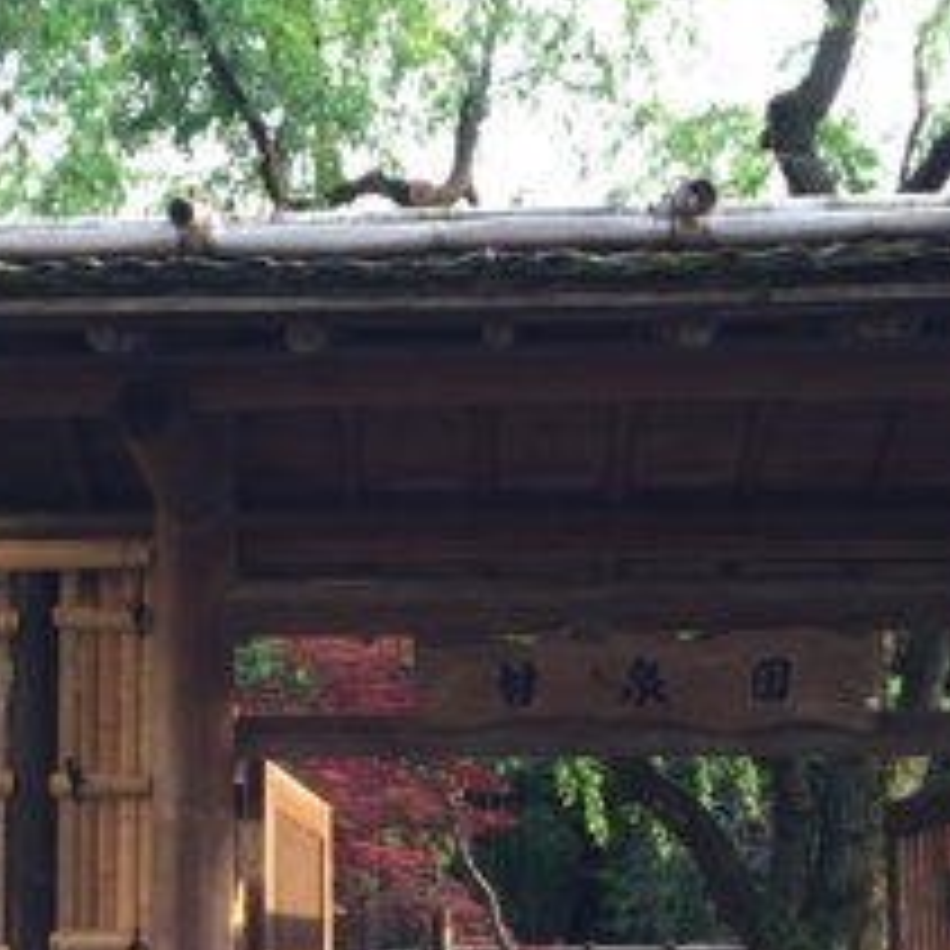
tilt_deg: +5.2
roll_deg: +0.9
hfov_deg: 23.7
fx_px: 2267
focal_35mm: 73
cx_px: 423
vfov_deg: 23.2
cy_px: 824
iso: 40
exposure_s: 1/60
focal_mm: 4.15
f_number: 2.2
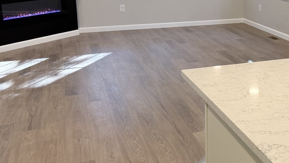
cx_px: 257
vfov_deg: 21.7
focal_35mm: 55
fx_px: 421
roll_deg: -0.2
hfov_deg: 35.7
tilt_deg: -11.5
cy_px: 43
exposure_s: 1/120
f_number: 1.78
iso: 125
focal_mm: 6.76
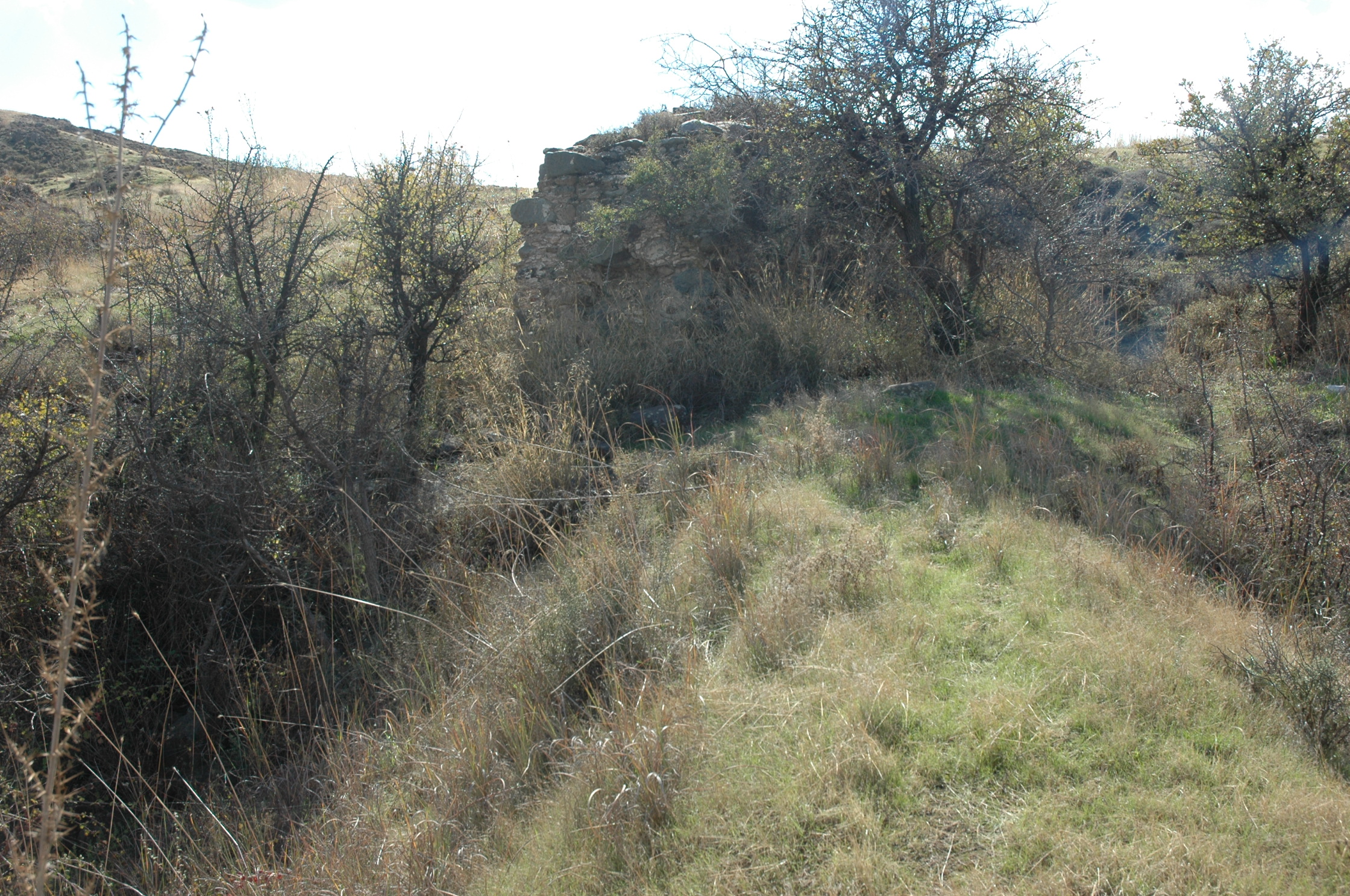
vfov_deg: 32.9
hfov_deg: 48.0
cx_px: 675
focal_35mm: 40
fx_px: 1517
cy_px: 448
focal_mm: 27
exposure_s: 1/250
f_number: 8
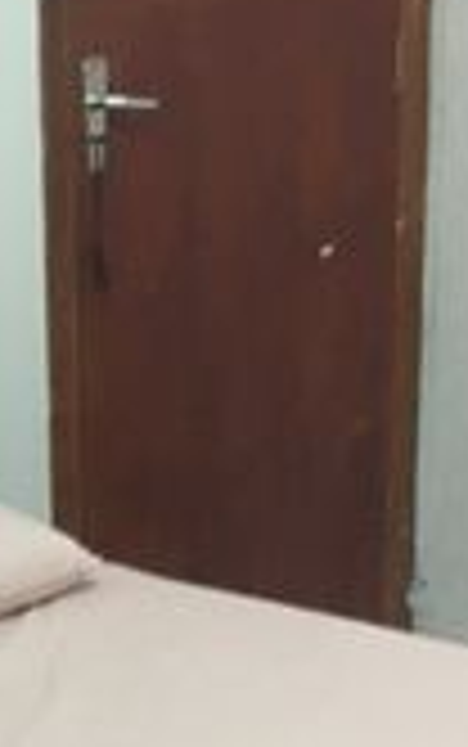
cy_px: 801
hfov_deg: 11.0
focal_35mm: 111
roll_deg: +4.8
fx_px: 2261
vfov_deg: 18.1
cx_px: -382
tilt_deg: -19.9
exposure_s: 1/17
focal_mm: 4.15
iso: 200
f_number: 2.2
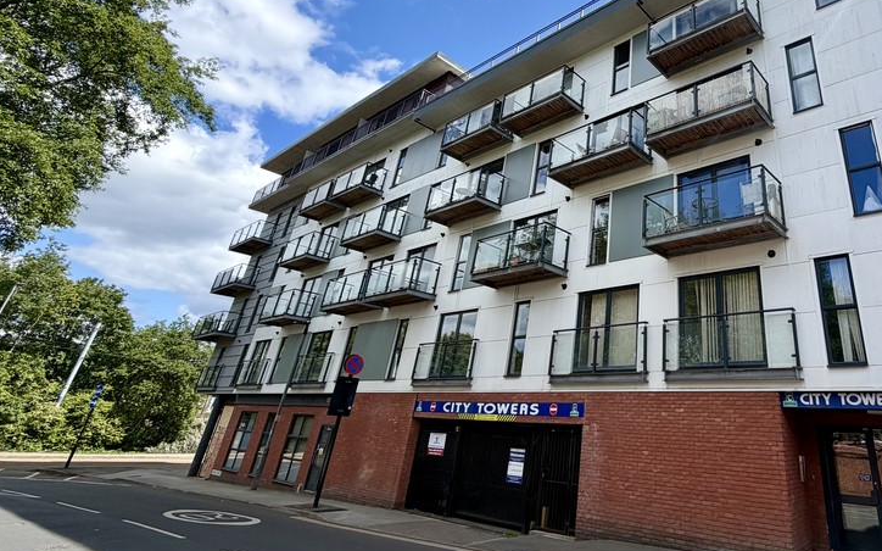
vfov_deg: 55.9
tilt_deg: +27.2
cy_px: 178
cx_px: 619
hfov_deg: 78.3
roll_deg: -3.6
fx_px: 505
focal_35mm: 21
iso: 25
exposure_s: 1/770
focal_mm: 2.22
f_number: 2.2
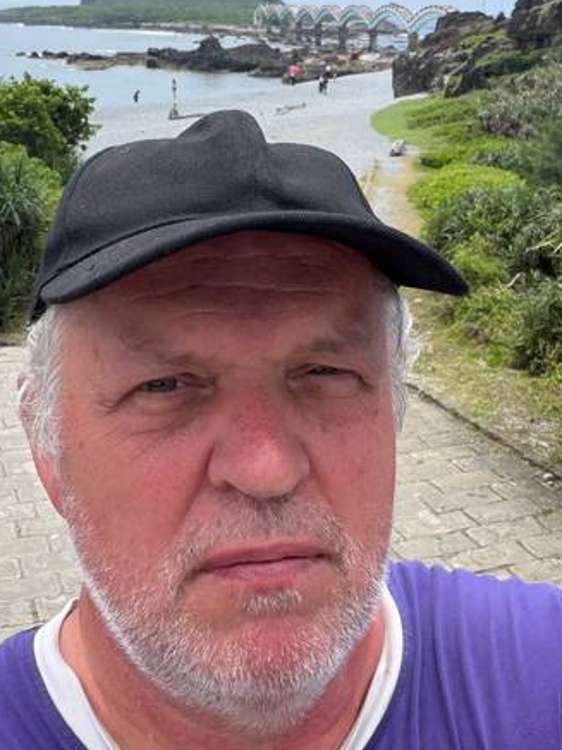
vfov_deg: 42.4
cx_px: 282
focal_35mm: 44
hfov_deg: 32.9
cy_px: 253
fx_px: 952
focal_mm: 2.71
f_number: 1.9
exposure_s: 1/818
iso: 40
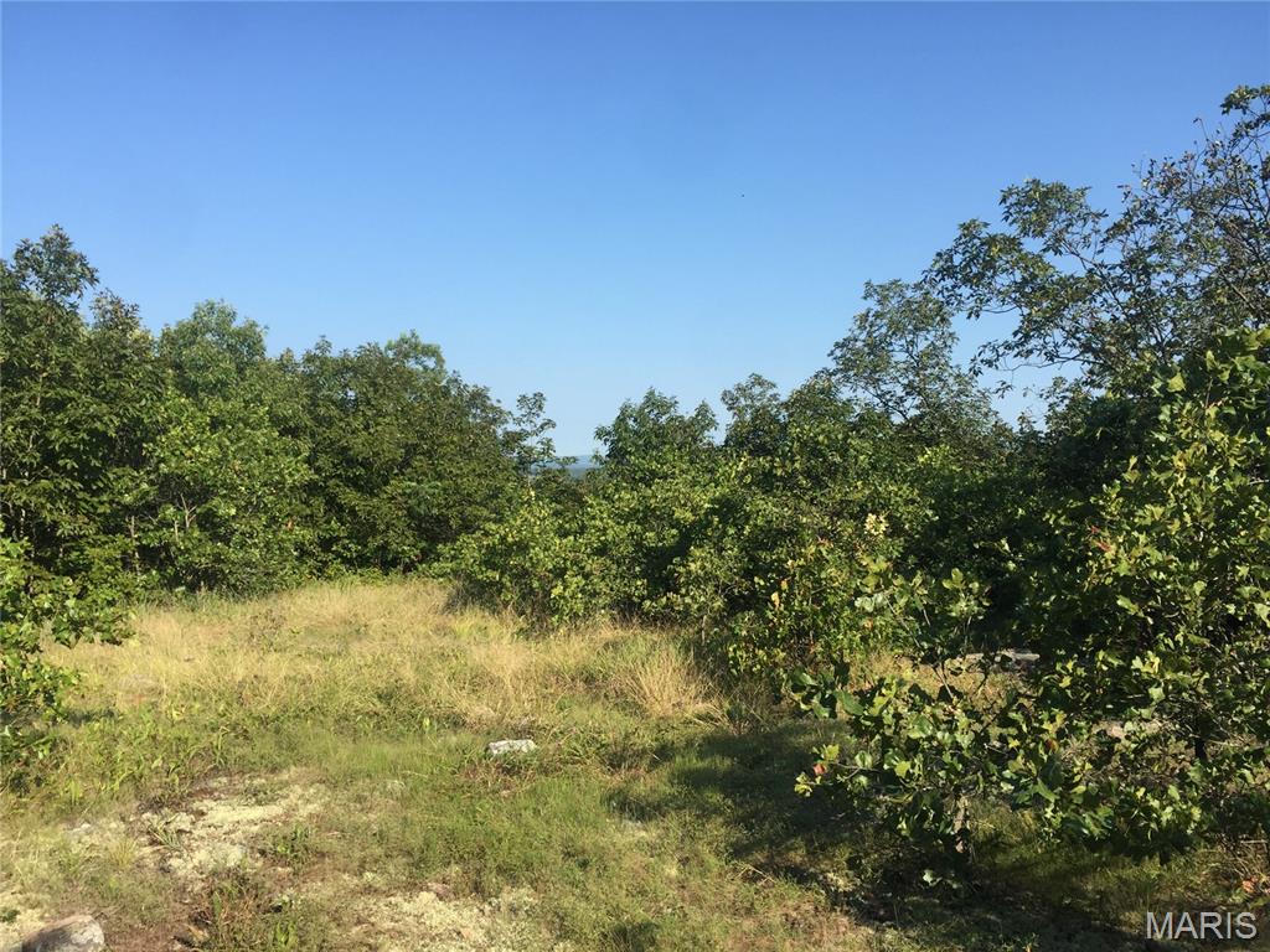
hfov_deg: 61.7
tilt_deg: +0.3
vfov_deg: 48.2
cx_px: 635
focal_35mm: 29
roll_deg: -0.5
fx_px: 1064
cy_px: 476
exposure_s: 1/1319
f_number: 2.2
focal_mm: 4.15
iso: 32
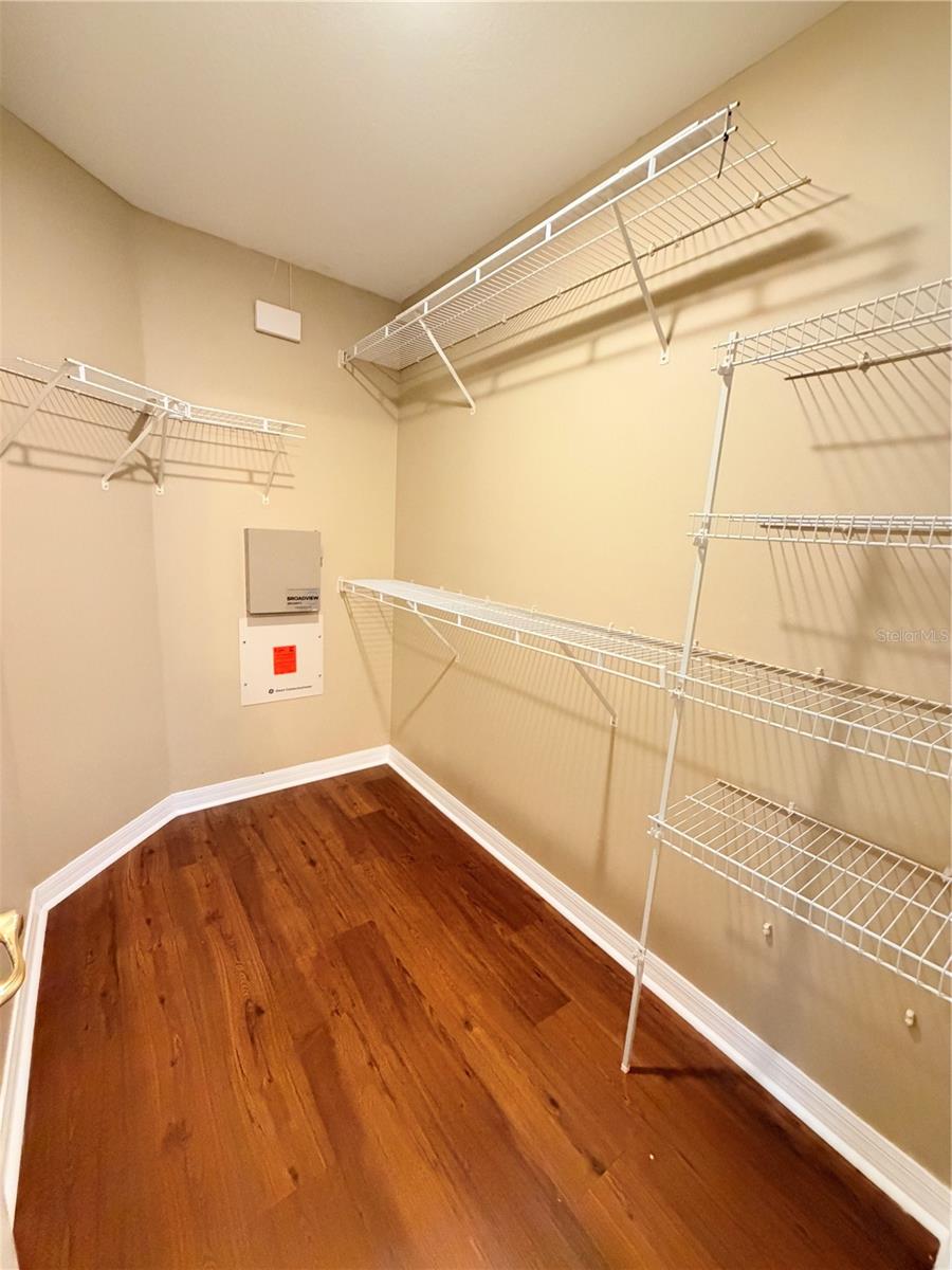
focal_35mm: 14
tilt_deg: -9.8
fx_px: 513
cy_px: 635
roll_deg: -3.7
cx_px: 476
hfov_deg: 85.7
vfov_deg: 102.1
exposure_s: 1/60
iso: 1250
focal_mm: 2.22
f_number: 2.2
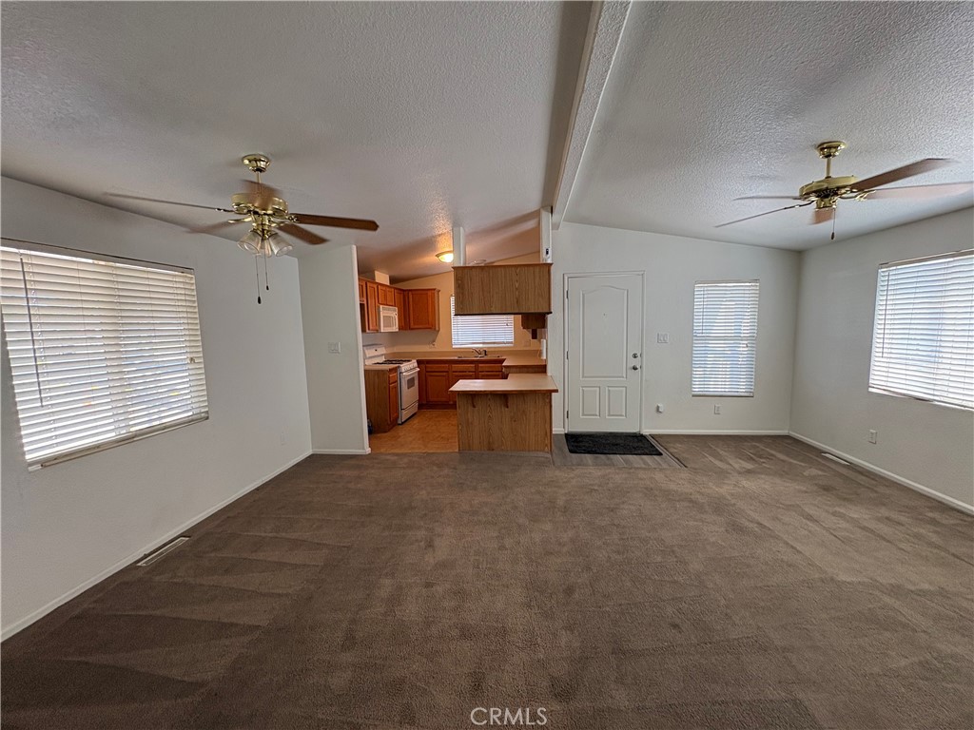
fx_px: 394
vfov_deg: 85.7
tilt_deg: -5.0
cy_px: 365
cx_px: 487
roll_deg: +1.7
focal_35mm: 14
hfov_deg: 102.1
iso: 160
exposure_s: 1/60
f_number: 2.2
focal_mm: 2.22
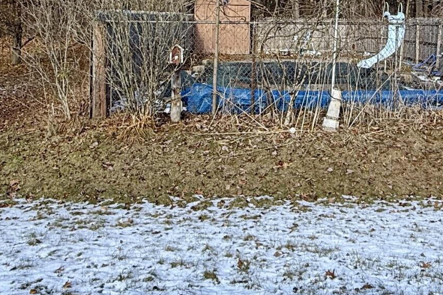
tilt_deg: +1.3
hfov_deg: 38.2
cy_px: 5
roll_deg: -1.0
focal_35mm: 51
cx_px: 315
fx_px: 627
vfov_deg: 25.3
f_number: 2.2
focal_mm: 2.22
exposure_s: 1/286
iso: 50
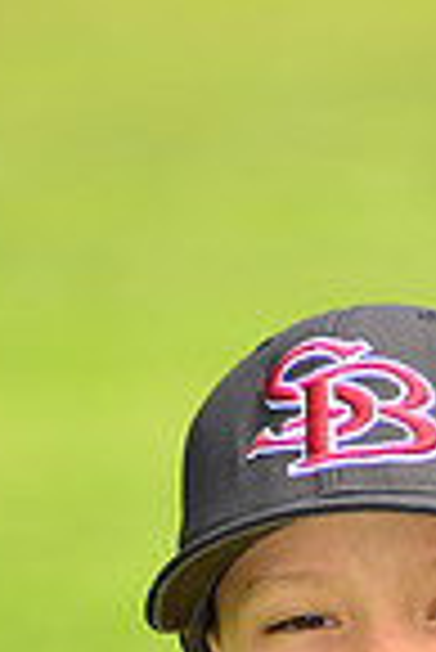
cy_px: 931
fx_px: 11616
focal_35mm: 641
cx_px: 443
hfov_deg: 2.1
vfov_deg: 3.2
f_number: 5
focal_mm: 160
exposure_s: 1/250
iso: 100
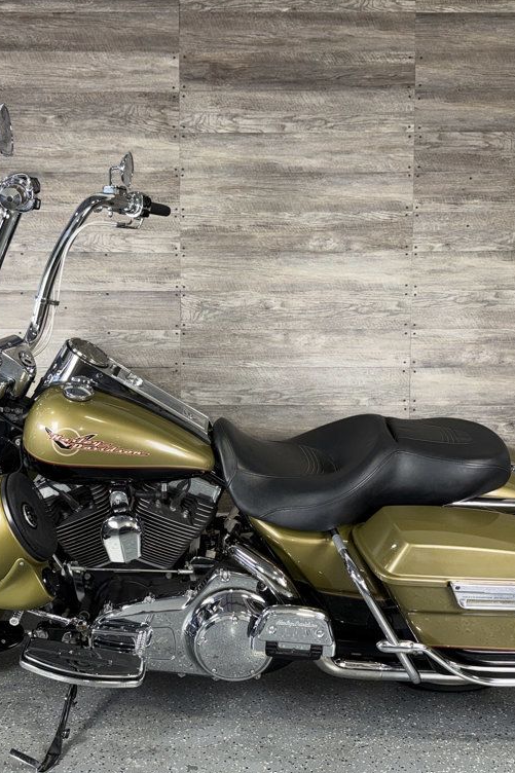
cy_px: 382
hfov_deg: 38.8
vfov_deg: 55.8
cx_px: 218
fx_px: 730
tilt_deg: -1.9
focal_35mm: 34
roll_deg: +0.0
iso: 64
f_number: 1.78
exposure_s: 1/30
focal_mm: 6.76
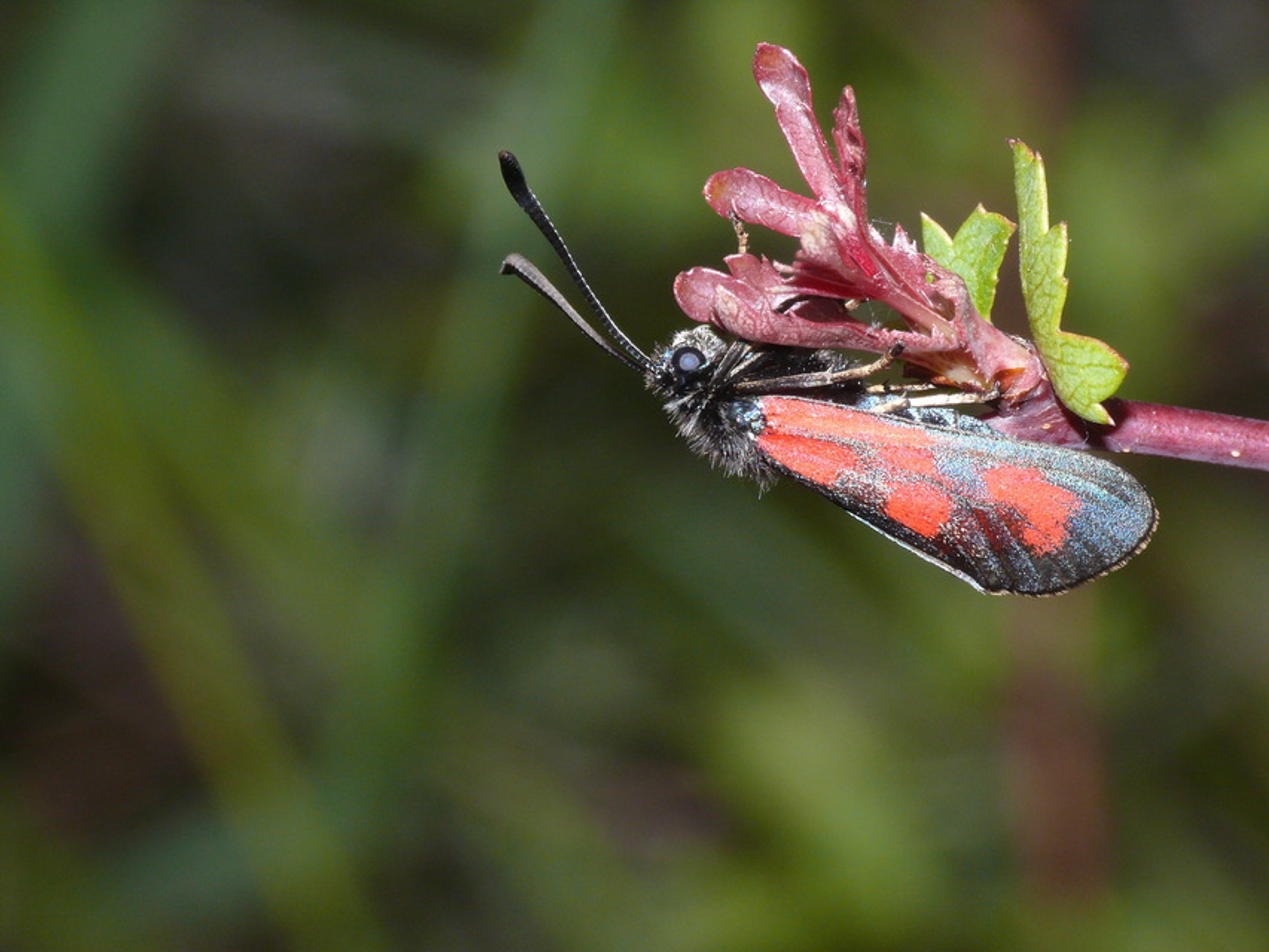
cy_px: 476
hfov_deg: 11.2
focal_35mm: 177
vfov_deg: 8.4
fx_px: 6490
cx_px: 634
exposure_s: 1/640
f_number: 11
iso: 200
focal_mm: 37.5
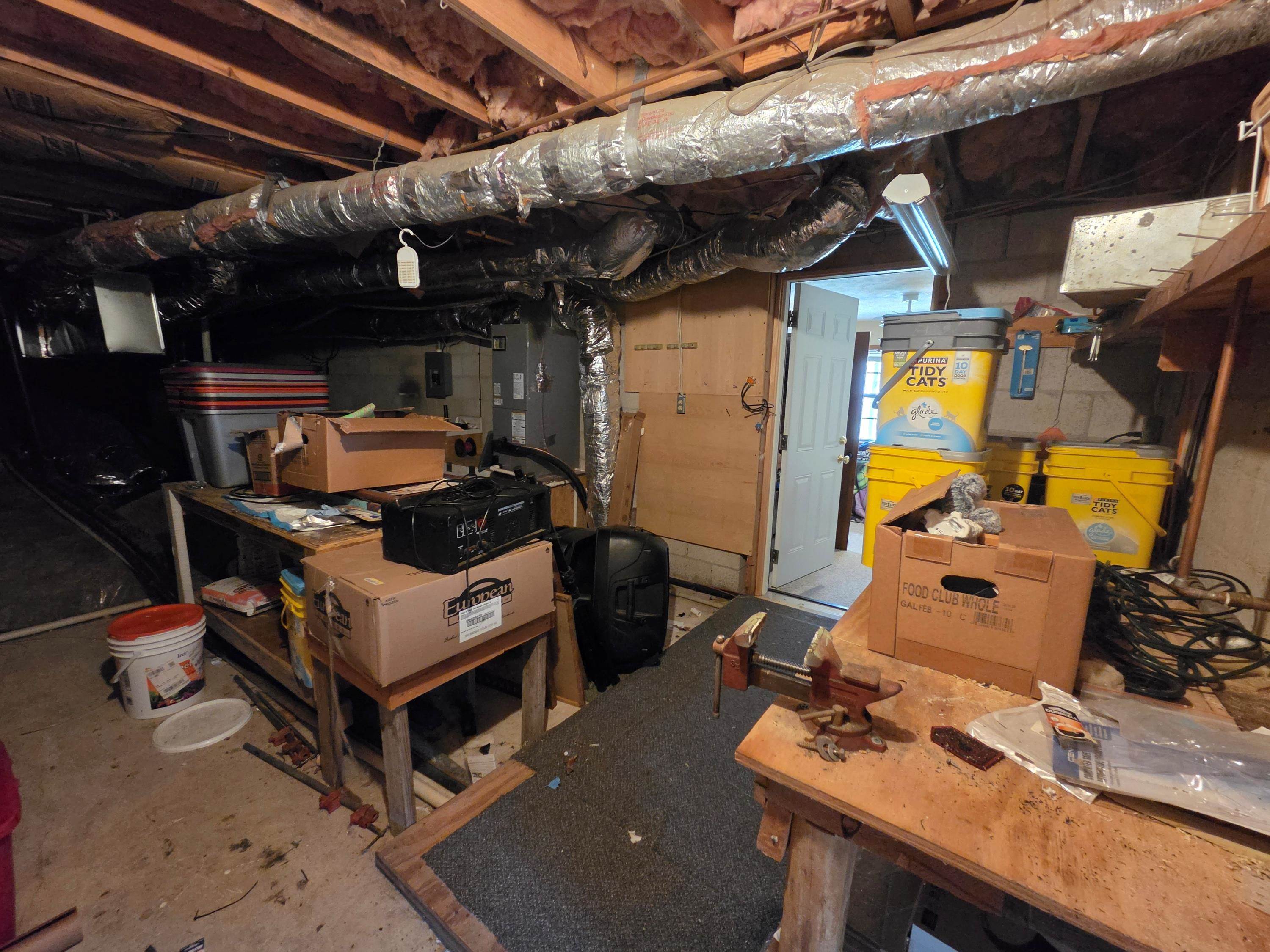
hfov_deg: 106.2
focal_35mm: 13
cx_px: 635
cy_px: 476
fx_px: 477
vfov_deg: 89.9
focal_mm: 2.2
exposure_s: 1/40
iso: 1600
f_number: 2.2
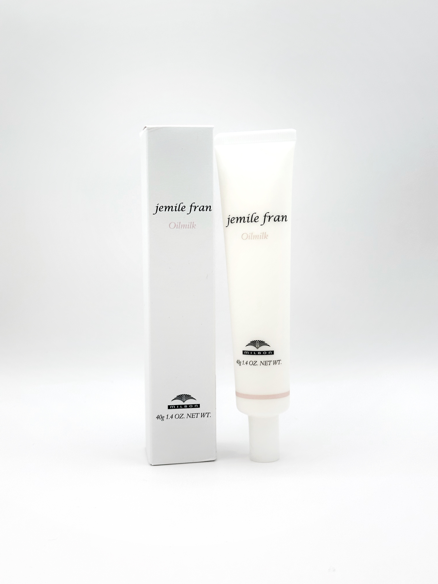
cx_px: 219
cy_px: 292
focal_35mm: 48
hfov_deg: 30.3
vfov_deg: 39.7
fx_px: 810
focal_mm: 6.86
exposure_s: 1/513
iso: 64
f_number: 1.78
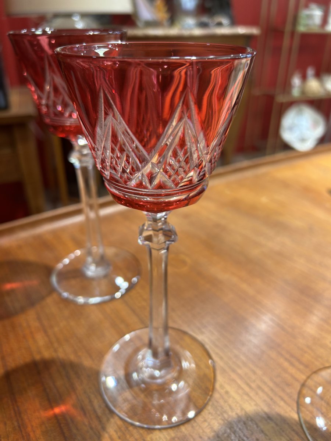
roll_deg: -1.2
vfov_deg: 67.3
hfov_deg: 53.1
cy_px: 220
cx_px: 166
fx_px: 331
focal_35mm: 26
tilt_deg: -30.9
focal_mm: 5.7
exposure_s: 1/50
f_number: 1.5
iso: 64
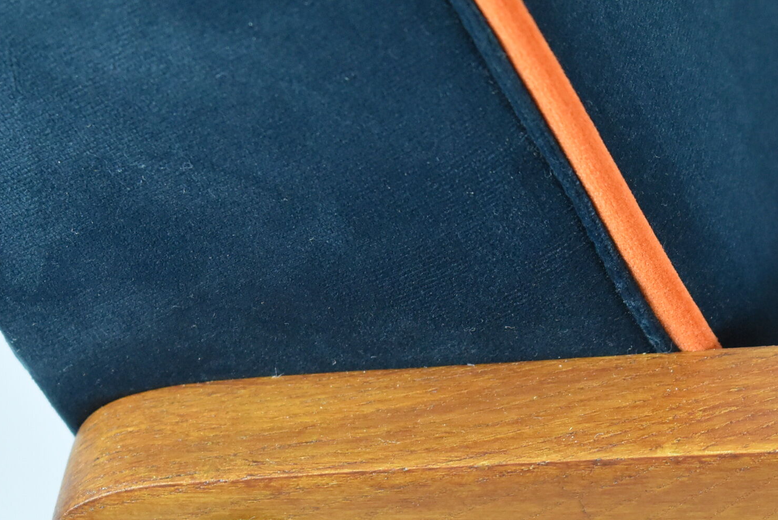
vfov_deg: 8.3
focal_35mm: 166
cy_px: 464
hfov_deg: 12.4
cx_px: 382
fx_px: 3590
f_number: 5.6
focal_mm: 55
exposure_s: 1/125
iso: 2000
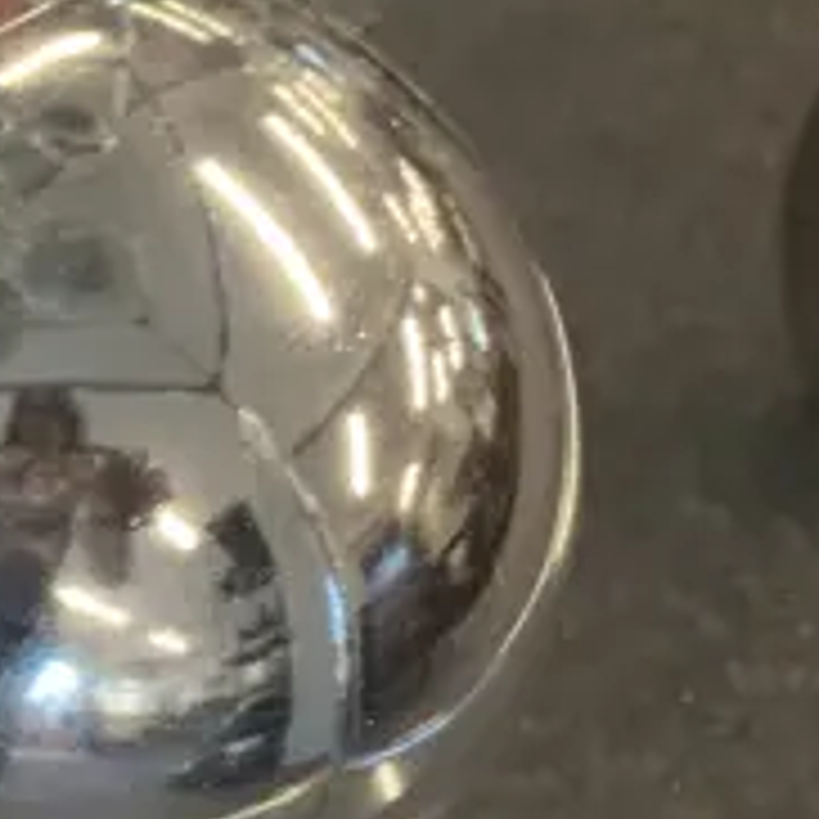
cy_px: 387
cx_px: -1292
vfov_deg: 13.5
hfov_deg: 10.9
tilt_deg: -52.1
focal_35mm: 129
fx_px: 3453
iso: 64
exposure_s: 1/100
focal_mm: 4.25
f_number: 1.8
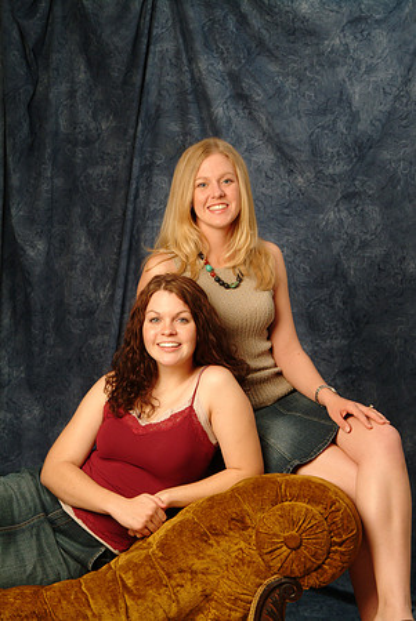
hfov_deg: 16.9
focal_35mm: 81
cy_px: 310
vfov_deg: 25.0
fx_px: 1401
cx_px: 208
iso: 400
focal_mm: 54
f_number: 13
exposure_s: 1/125
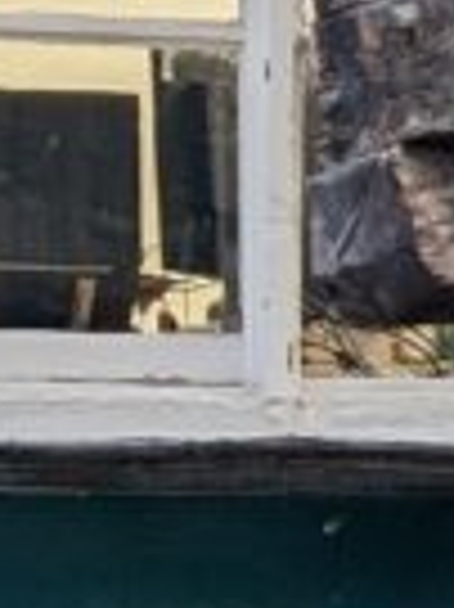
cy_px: 383
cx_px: 546
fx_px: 6533
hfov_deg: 4.0
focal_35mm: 373
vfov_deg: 5.3
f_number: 1.68
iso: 55
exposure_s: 1/100
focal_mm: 6.9
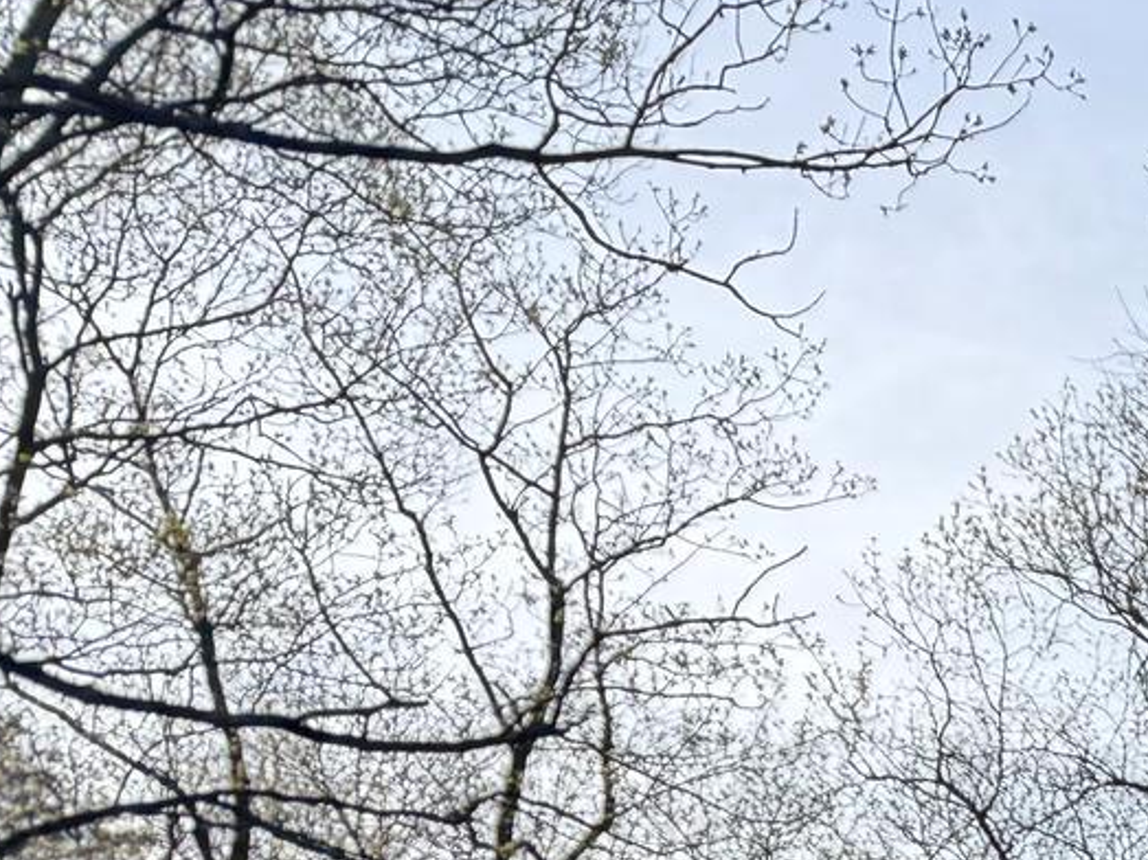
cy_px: 1514
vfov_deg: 14.1
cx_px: 1969
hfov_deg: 17.5
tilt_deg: +5.5
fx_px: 3117
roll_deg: +4.5
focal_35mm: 94
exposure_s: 1/2604
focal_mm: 6.76
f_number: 1.78
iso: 80
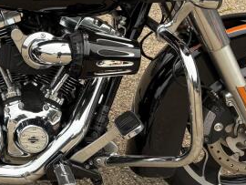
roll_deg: -1.7
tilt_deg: -24.2
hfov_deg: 23.4
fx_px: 548
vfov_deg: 18.9
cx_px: -40
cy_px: 21
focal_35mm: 77
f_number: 1.6
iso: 50
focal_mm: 5.96
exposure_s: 1/1196
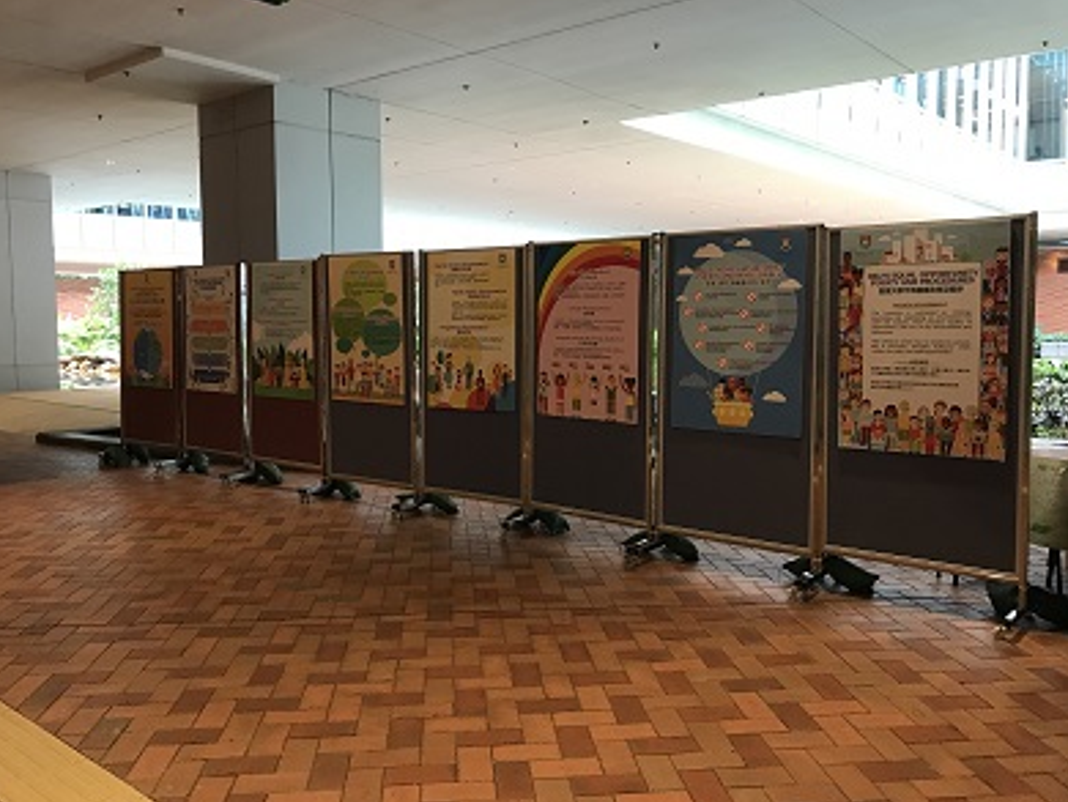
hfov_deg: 61.6
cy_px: 393
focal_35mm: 29
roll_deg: +0.4
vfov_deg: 48.3
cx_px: 520
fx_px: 895
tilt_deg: -5.1
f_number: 1.8
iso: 50
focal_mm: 3.99
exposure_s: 1/17
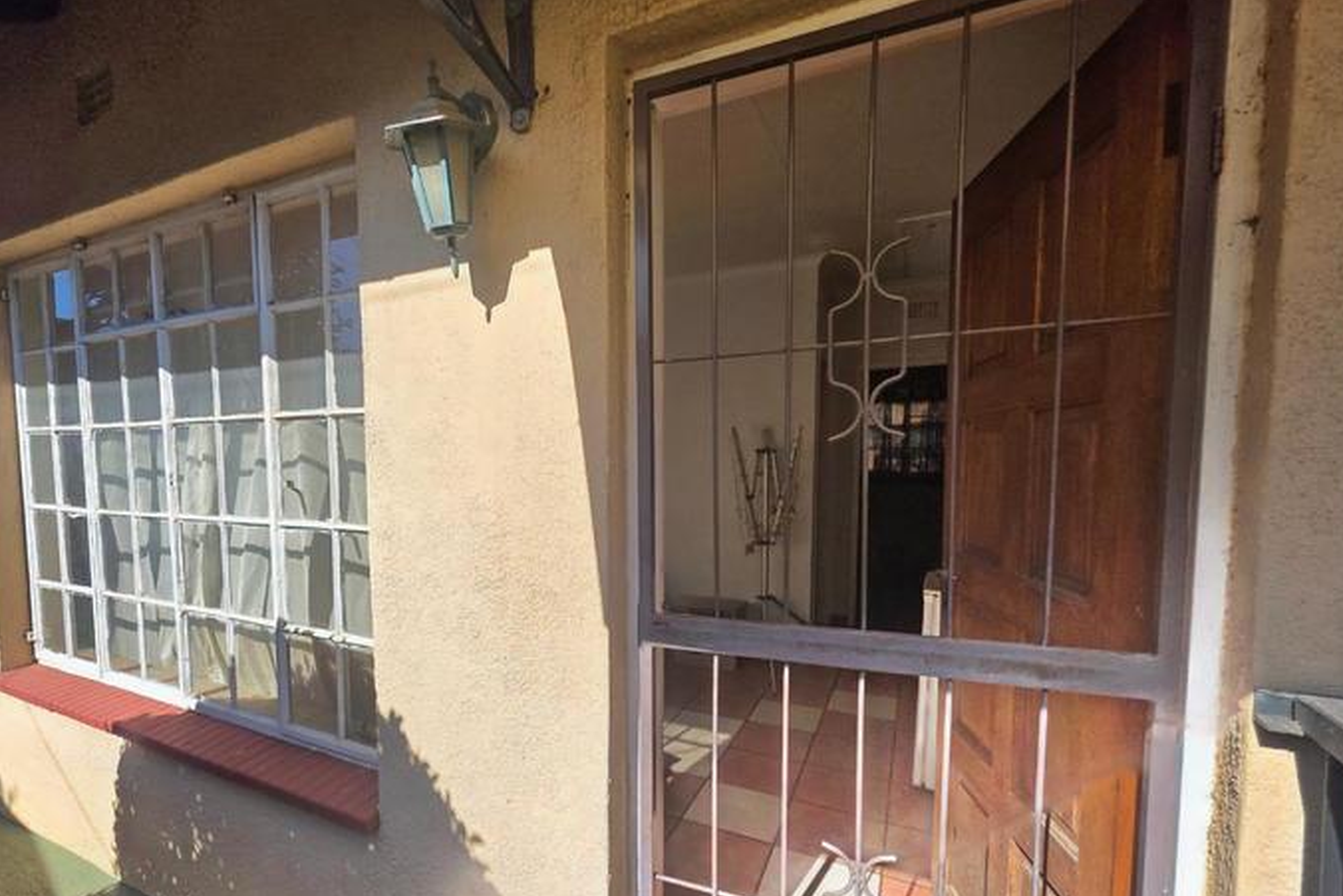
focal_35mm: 16
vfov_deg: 73.3
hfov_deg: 96.0
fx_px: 597
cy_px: 517
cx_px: 570
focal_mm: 2.2
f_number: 1.9
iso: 50
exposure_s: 1/2000
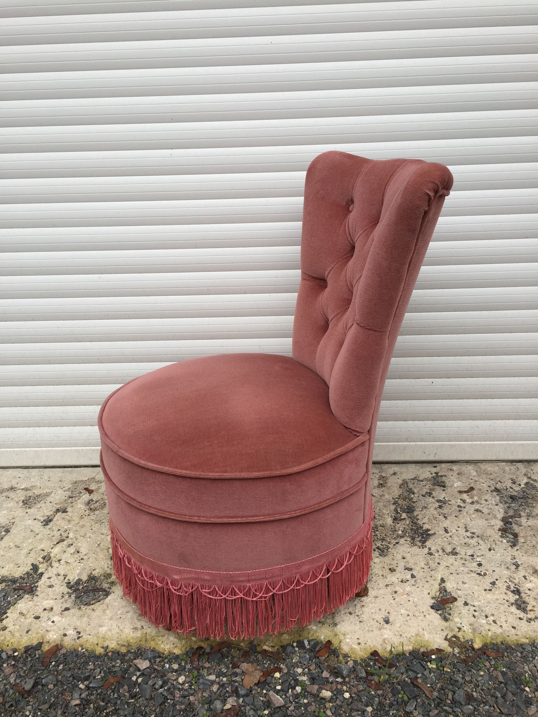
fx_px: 601
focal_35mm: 29
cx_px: 269
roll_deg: +1.9
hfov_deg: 48.2
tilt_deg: -12.5
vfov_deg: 61.7
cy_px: 358
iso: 32
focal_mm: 4.15
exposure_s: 1/353
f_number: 2.2
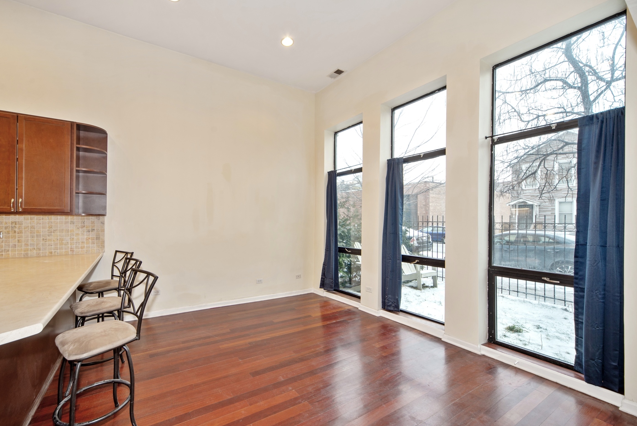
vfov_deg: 77.4
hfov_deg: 99.9
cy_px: 210
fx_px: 266
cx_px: 283
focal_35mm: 15
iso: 200
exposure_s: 1/4
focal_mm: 13
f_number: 8
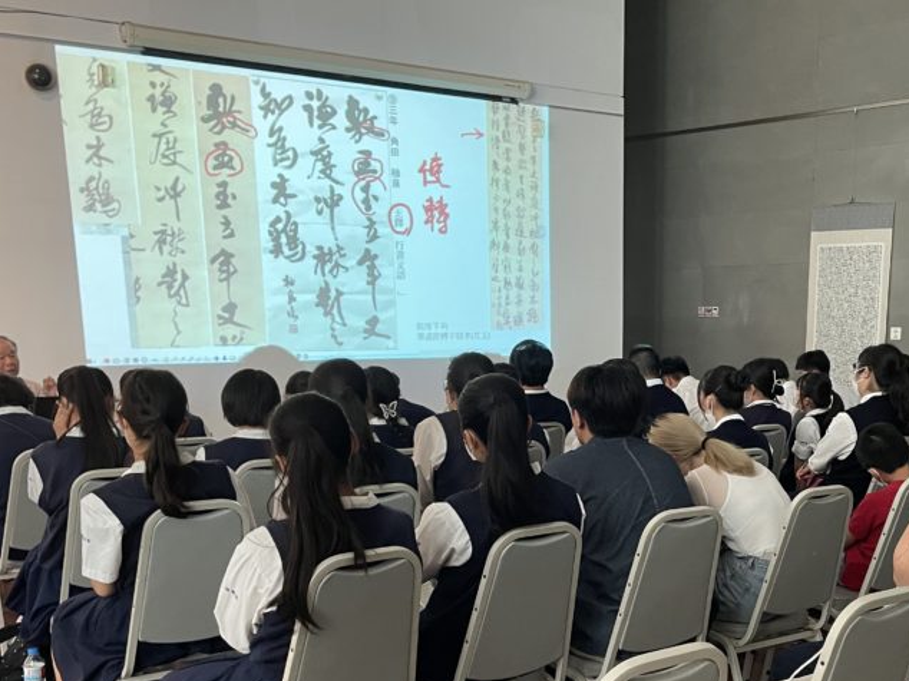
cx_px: 641
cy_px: 493
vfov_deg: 33.8
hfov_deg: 43.8
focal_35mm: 42
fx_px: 1102
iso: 400
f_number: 1.6
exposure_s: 1/40
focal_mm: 4.2
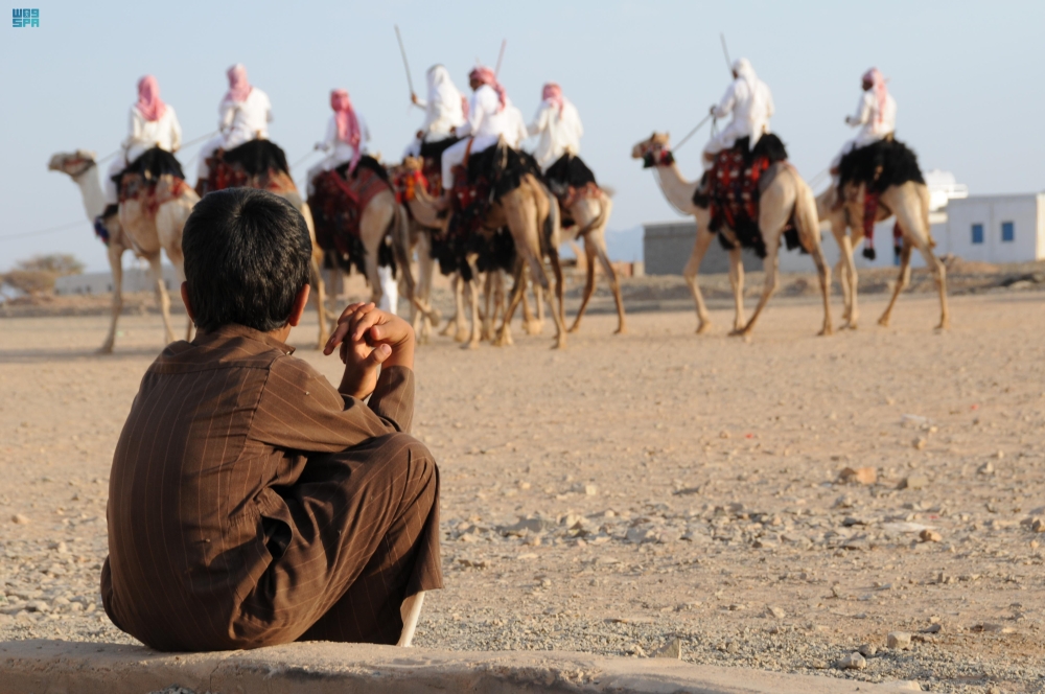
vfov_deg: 10.6
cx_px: 522
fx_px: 3740
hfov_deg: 15.9
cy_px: 347
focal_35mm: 129
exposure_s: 1/100
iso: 200
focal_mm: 86
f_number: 13
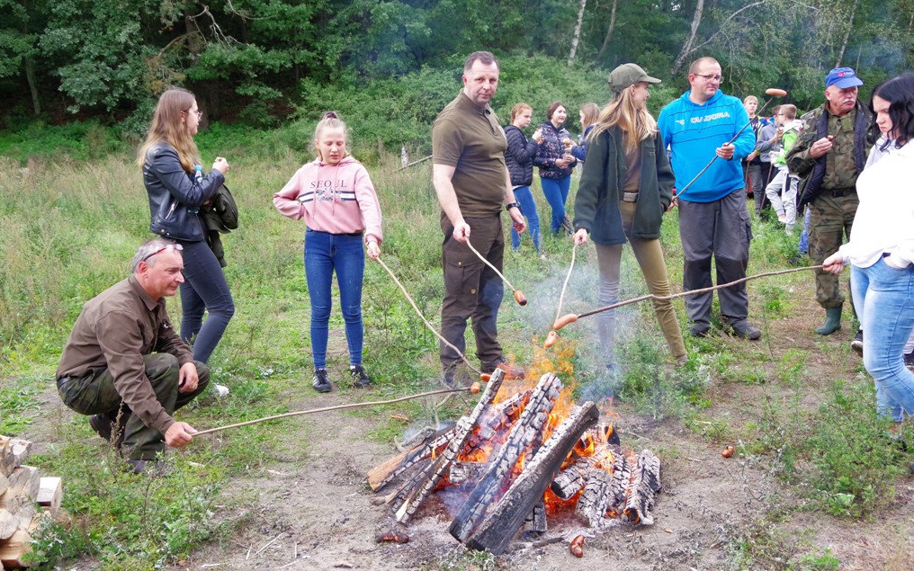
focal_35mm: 37
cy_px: 282
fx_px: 922
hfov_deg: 52.7
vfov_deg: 34.4
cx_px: 456
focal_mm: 24
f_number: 9
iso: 1600
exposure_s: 1/500
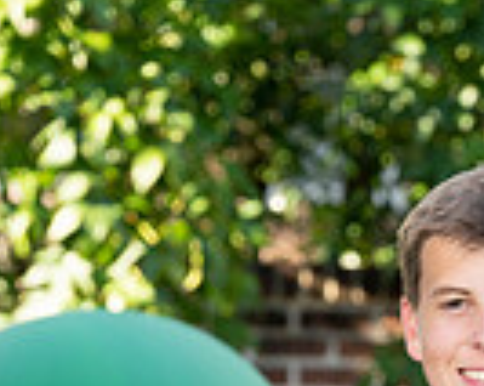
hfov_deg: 5.1
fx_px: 5464
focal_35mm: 382
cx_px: 426
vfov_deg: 4.0
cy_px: 728
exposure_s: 1/200
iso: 400
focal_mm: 120
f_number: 5.6
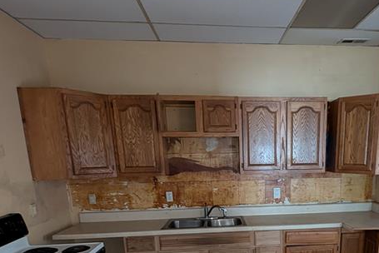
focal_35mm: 28
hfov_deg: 63.1
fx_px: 295
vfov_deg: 42.4
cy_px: 231
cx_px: 264
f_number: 1.95
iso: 445
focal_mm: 2.23
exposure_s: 1/30.3
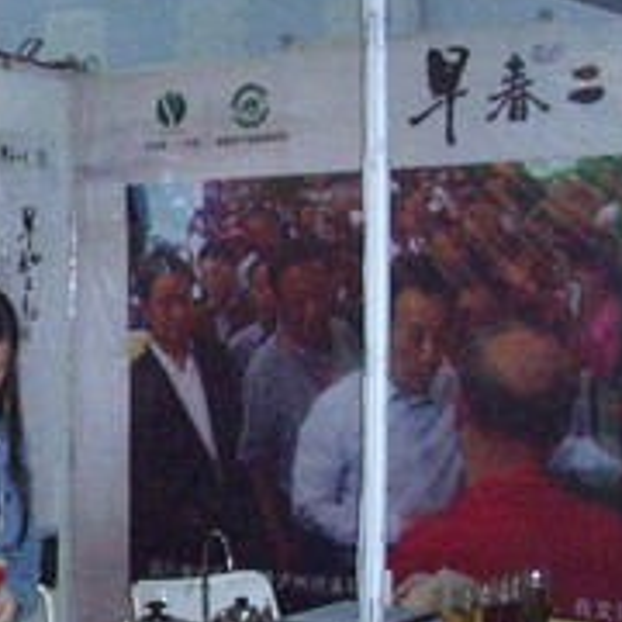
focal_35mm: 96
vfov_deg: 18.1
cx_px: -159
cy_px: 416
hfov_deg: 17.2
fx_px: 1952
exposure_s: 1/45
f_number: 3.5
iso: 400
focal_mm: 6.6
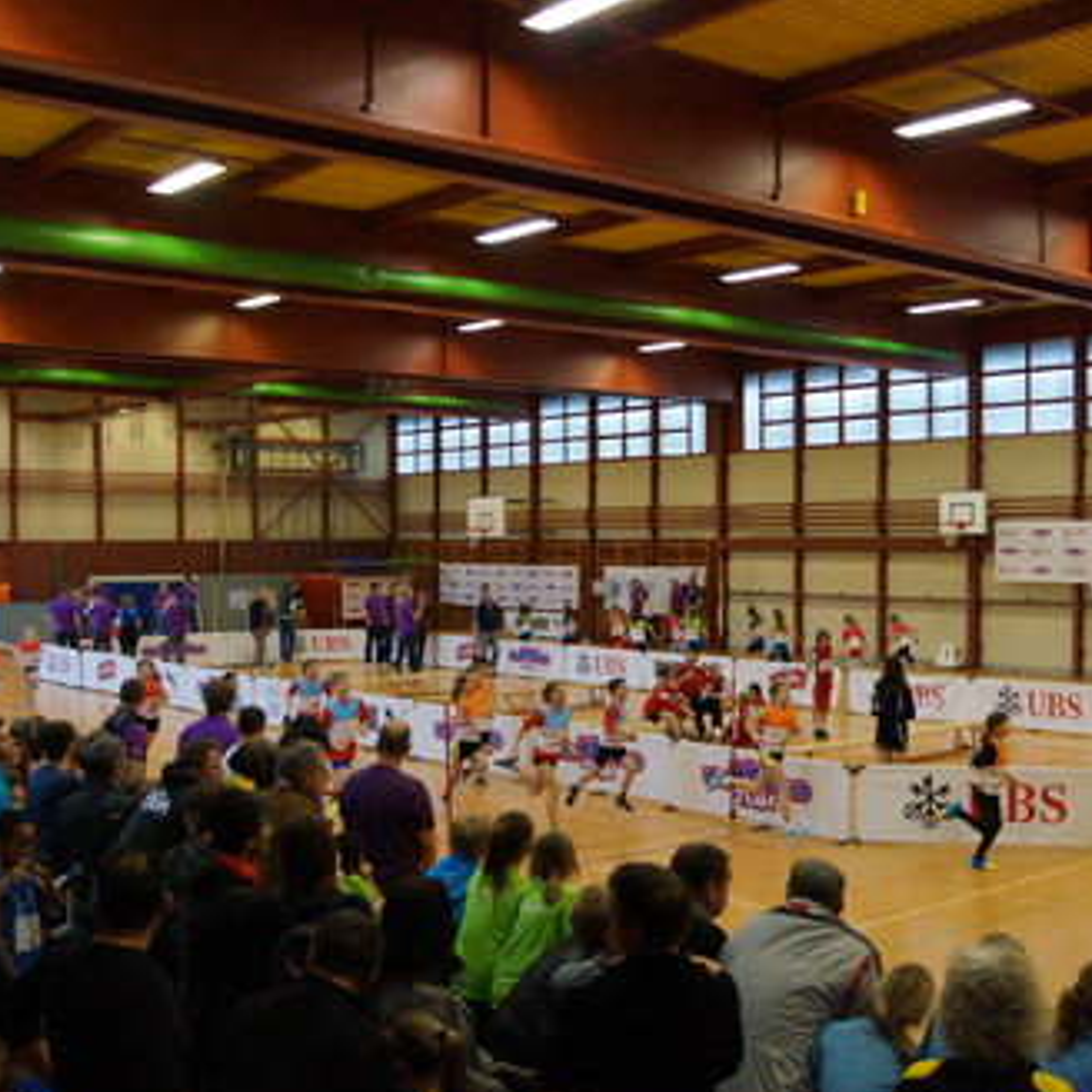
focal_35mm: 42
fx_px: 1499
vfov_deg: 40.0
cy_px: 568
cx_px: 673
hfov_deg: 39.8
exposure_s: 1/500
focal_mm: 20
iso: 3200
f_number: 3.5
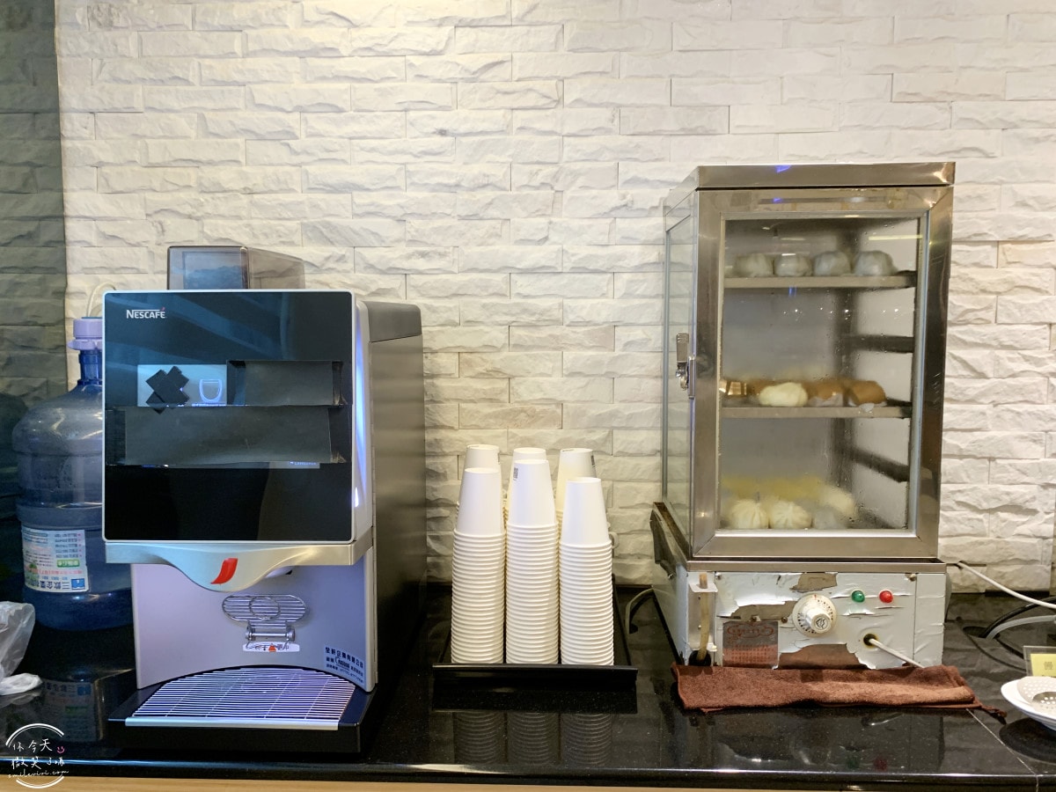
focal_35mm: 26
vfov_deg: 53.1
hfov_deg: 67.3
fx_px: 793
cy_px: 396
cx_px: 528
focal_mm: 4.25
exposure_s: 1/60
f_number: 1.8
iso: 125
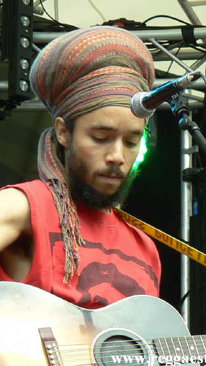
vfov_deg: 15.6
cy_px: 183
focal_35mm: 138
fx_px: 1340
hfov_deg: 8.8
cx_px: 124
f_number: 3.2
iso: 64
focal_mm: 21.6
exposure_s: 1/80
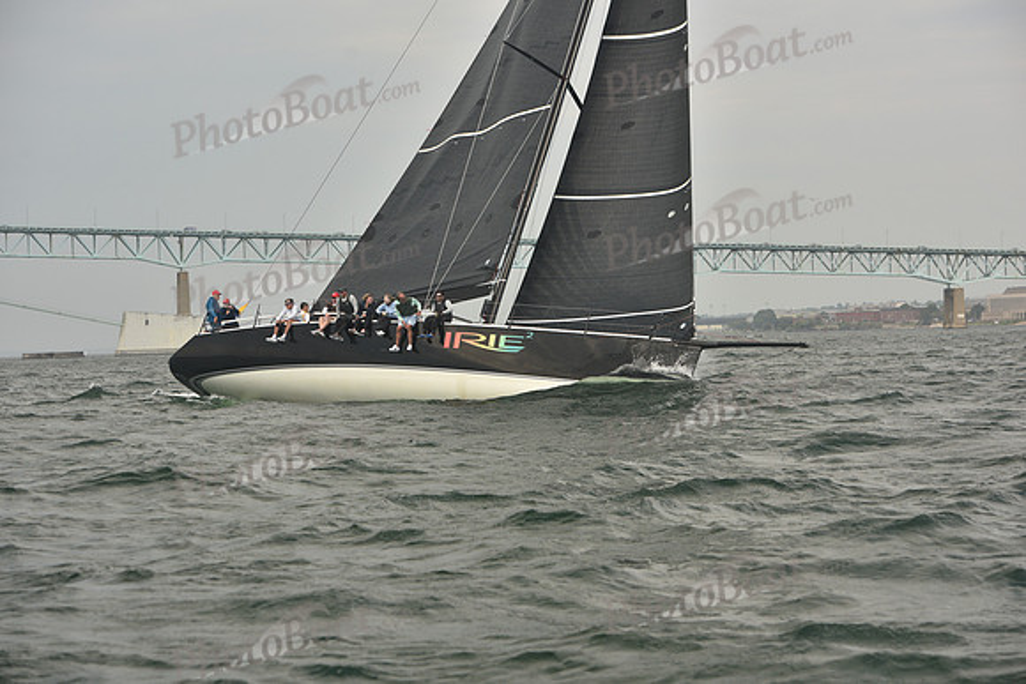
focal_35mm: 98
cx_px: 513
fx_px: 2794
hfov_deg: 20.8
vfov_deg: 14.0
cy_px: 342
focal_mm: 98
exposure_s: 1/640
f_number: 5
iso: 250
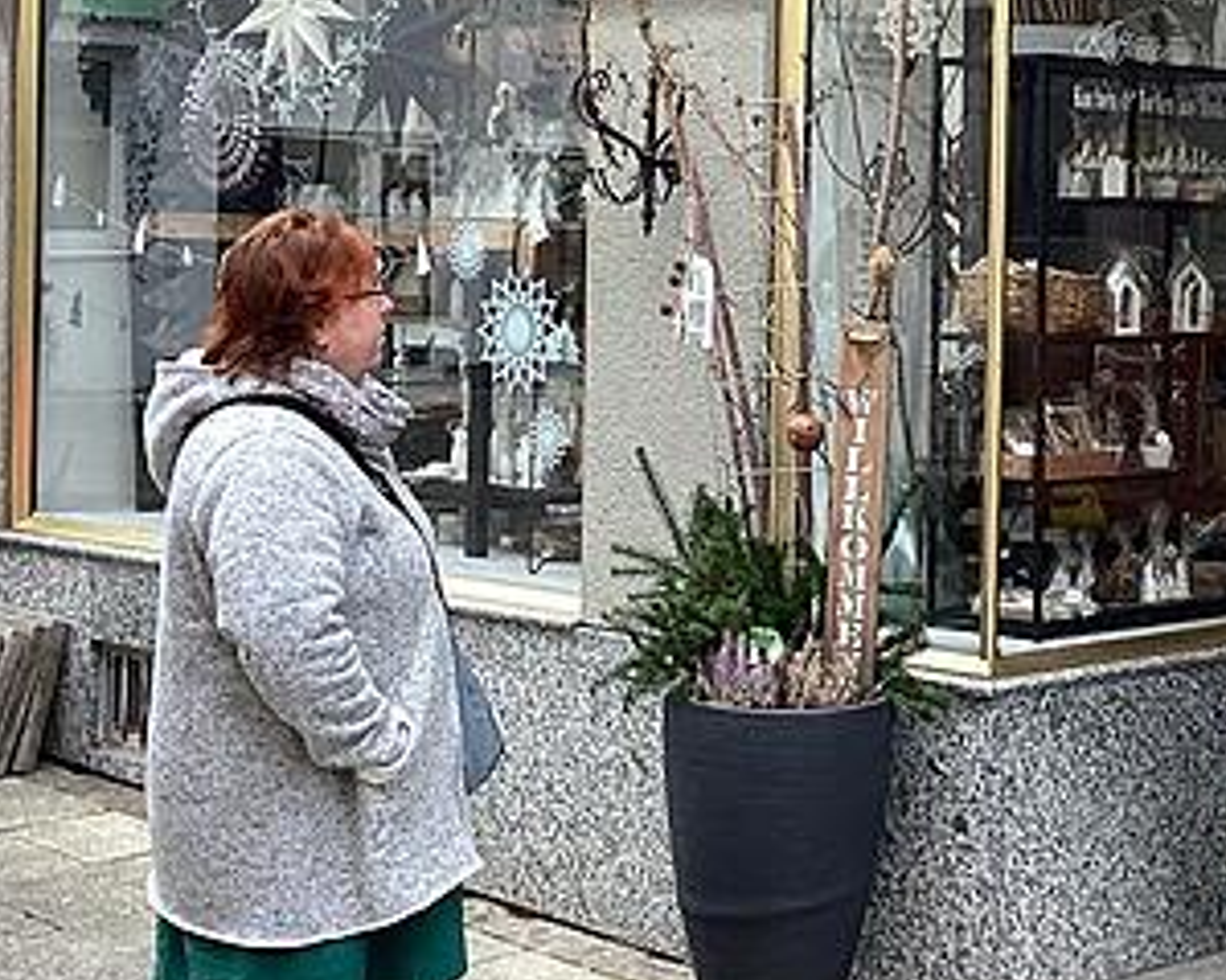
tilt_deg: +0.5
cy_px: 230
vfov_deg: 18.8
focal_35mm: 81
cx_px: 1000
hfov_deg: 23.2
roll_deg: -0.4
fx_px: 2938
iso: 80
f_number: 2.4
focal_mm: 3.3
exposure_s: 1/100
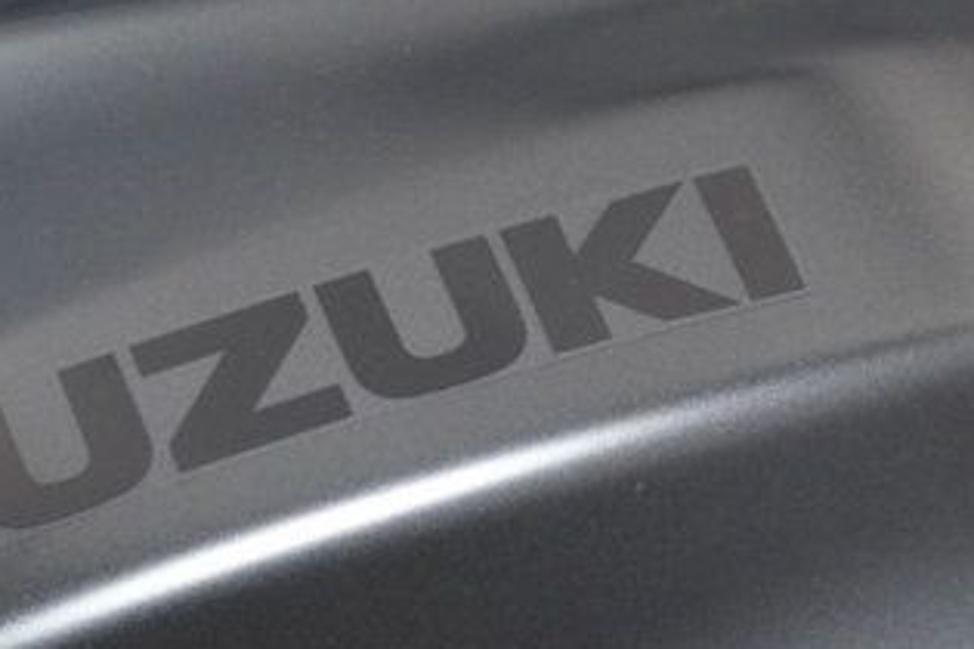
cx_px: 587
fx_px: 8008
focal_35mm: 296
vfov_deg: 4.6
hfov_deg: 7.0
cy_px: 549
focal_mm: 91
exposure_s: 1/125
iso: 5000
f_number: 7.1
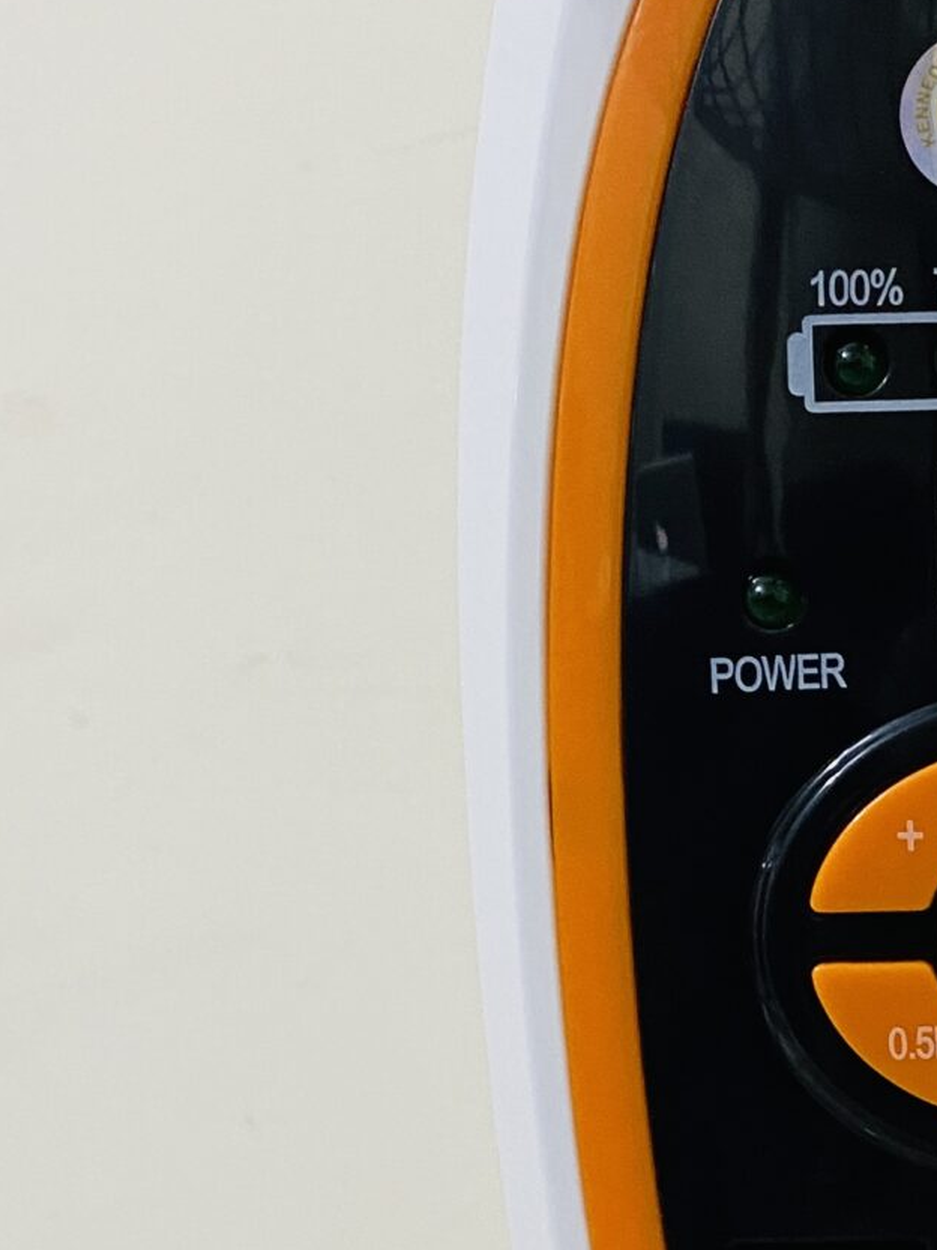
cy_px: 1061
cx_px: 1053
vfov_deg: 23.9
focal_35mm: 80
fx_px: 2887
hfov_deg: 17.7
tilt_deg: -0.6
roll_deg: -0.7
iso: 160
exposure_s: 1/51
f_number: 1.8
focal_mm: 4.25
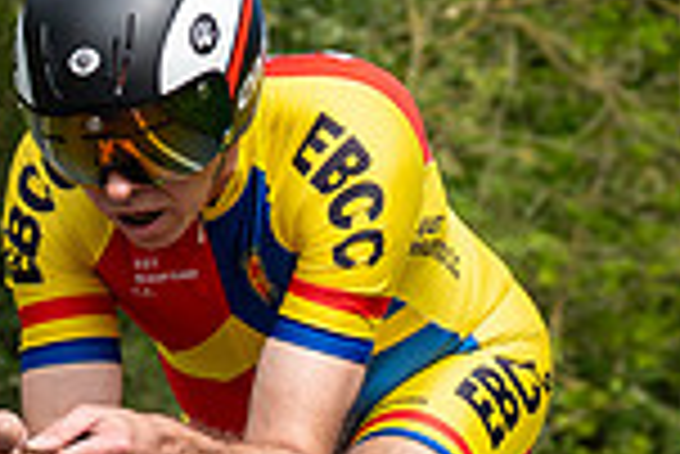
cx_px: 354
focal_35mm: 364
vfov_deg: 3.8
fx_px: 6882
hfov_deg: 5.7
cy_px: 71
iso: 200
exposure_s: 1/1000
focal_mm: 70
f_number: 5
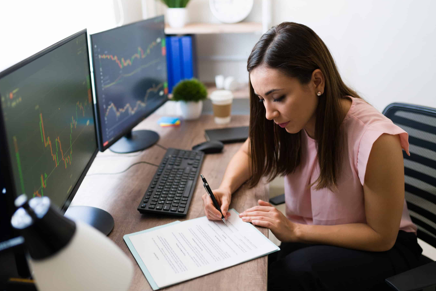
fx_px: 472
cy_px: 151
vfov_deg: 34.2
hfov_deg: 49.5
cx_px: 213
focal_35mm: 39
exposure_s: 1/125
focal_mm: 35
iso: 400
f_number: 1.8
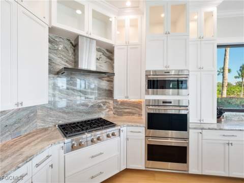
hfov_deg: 94.5
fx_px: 113
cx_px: 122
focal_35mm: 16
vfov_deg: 78.1
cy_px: 92
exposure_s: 1/15
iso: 200
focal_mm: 8
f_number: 7.1
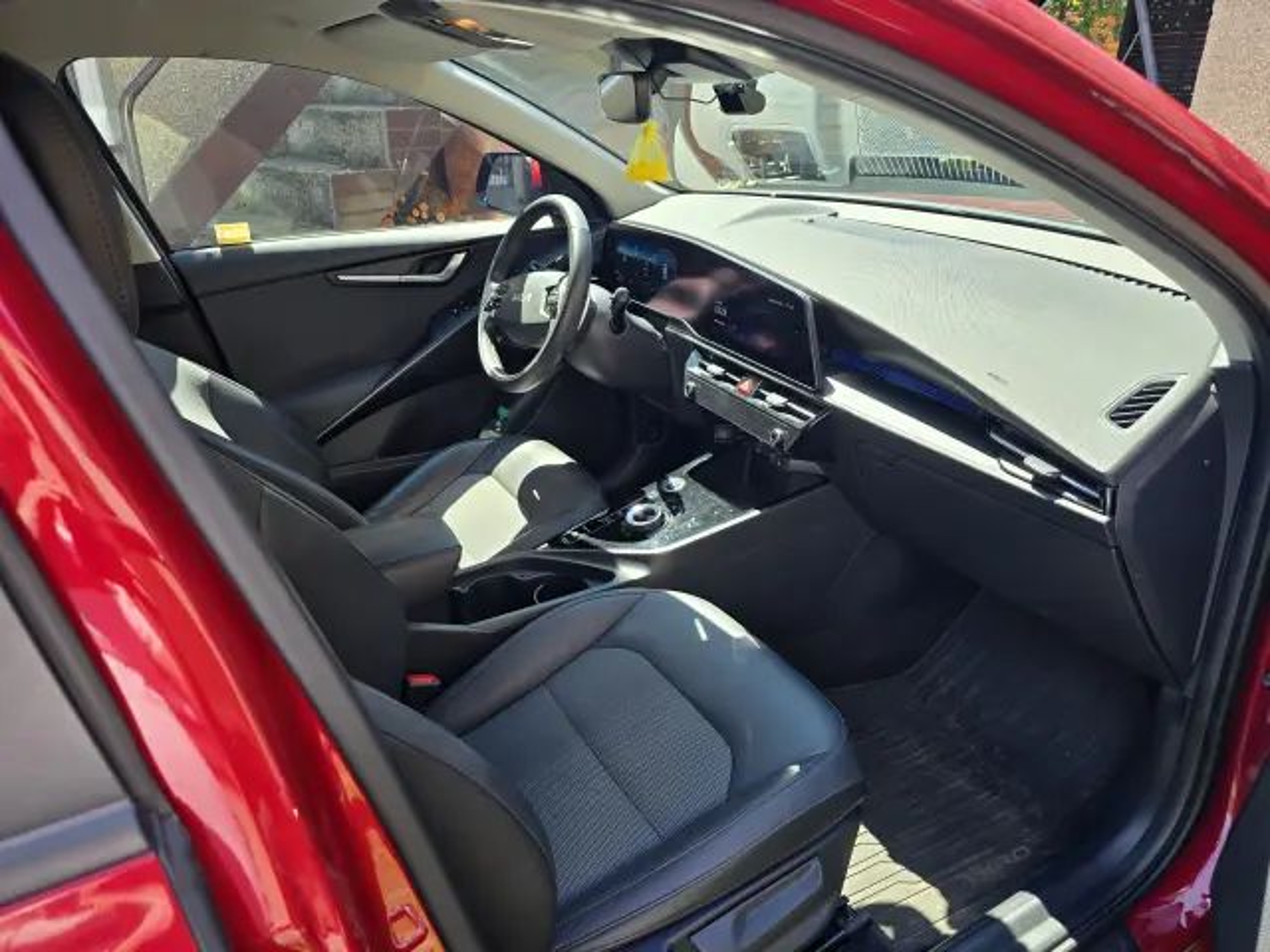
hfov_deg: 73.9
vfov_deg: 58.9
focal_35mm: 23
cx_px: 635
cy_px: 476
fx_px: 844
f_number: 1.7
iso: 20
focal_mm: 6.3
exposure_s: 1/180
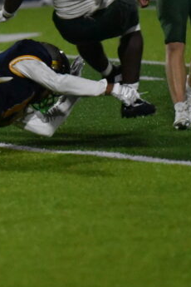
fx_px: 5531
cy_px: -1
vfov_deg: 3.0
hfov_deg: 2.0
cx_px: -139
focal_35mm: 695
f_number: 2.8
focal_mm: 200
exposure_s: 1/3200
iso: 12800
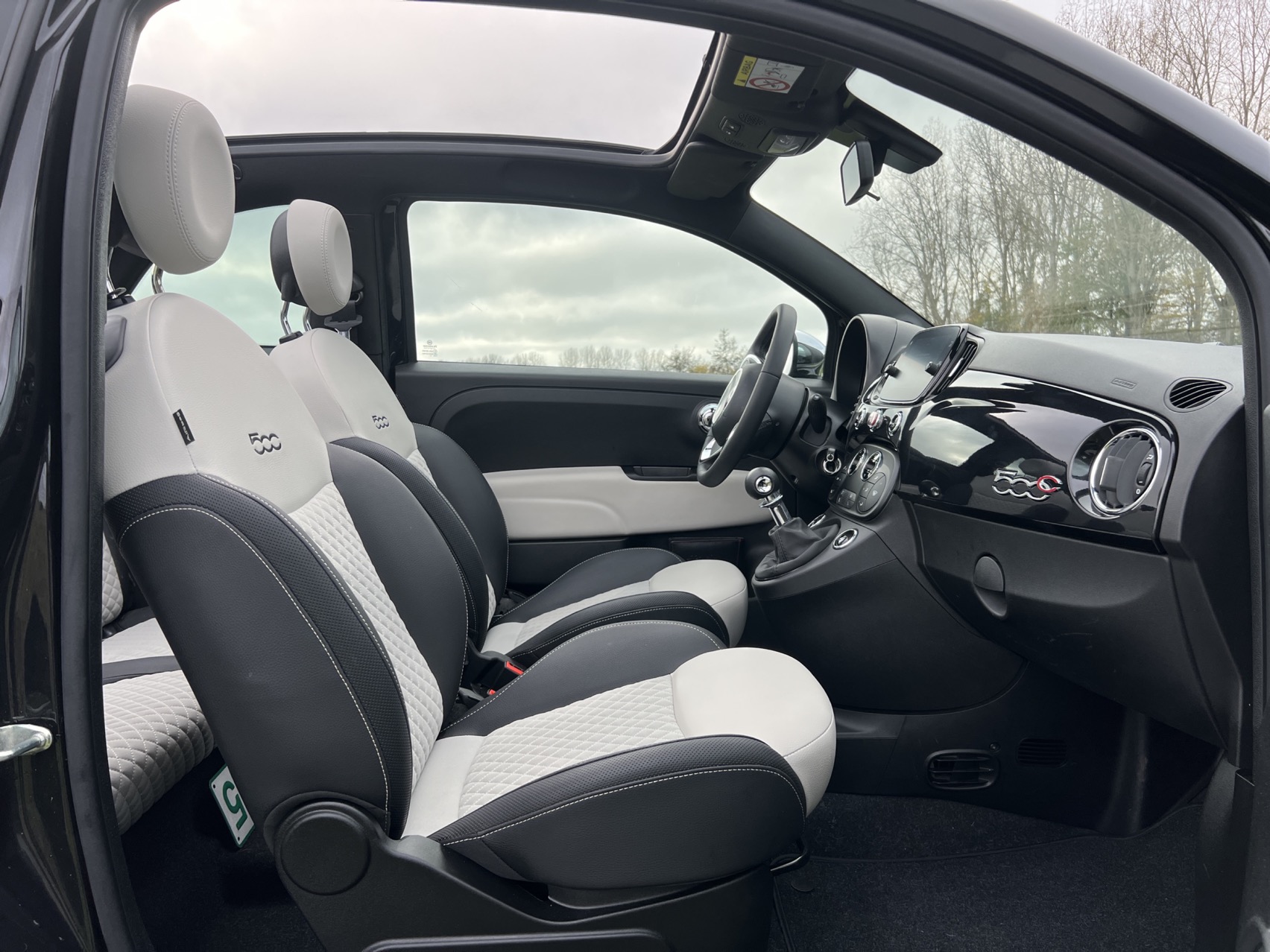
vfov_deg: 53.1
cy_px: 476
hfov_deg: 67.3
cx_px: 635
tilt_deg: -3.7
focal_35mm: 26
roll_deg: +0.4
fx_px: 954
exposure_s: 1/434
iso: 50
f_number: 1.5
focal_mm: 5.7
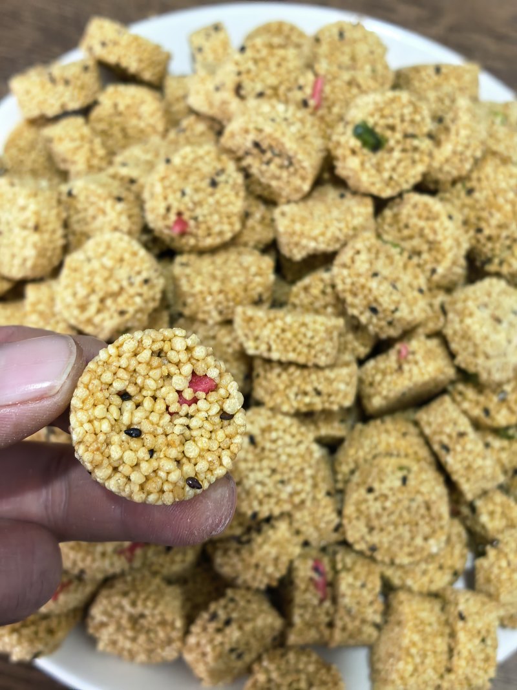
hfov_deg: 30.3
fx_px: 956
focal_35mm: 48
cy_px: 345
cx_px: 258
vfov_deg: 39.7
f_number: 2
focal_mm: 5.75
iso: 320
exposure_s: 1/50
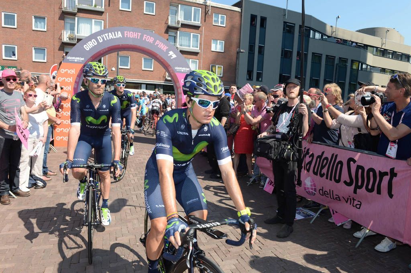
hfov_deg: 73.8
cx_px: 206
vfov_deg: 53.1
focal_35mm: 24
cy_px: 136
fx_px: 274
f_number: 9
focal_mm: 24
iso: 200
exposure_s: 1/200
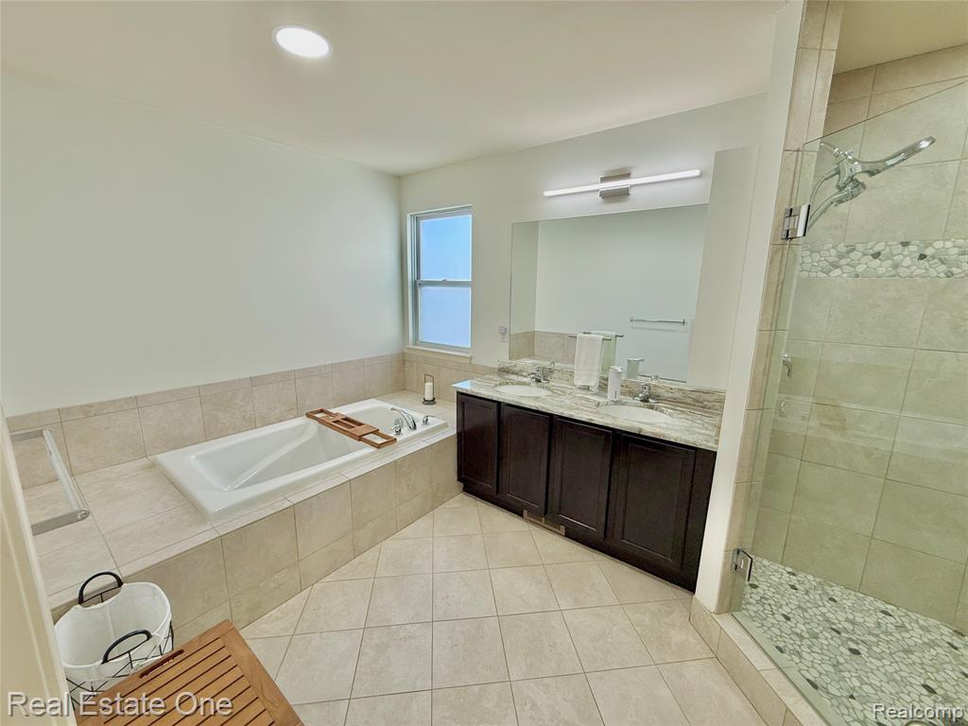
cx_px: 484
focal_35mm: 14
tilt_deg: -11.1
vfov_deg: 85.7
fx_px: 391
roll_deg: -0.7
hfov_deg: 102.1
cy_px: 363
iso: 64
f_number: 2.2
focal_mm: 2.22
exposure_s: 1/150
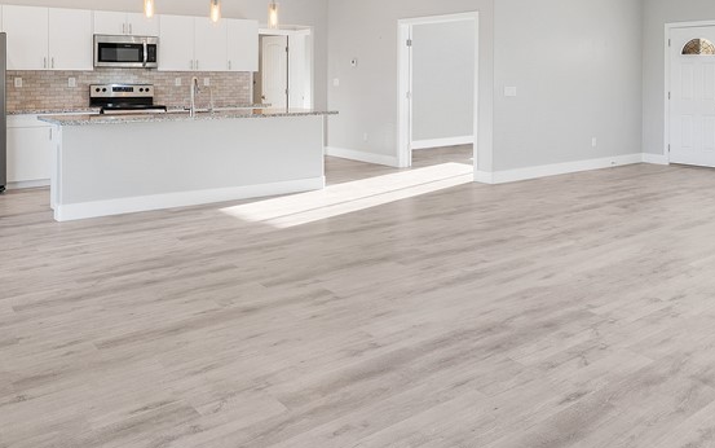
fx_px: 624
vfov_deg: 38.1
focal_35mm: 32
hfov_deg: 58.4
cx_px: 473
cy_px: 93
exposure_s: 1/15
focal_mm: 16
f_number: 10
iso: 500
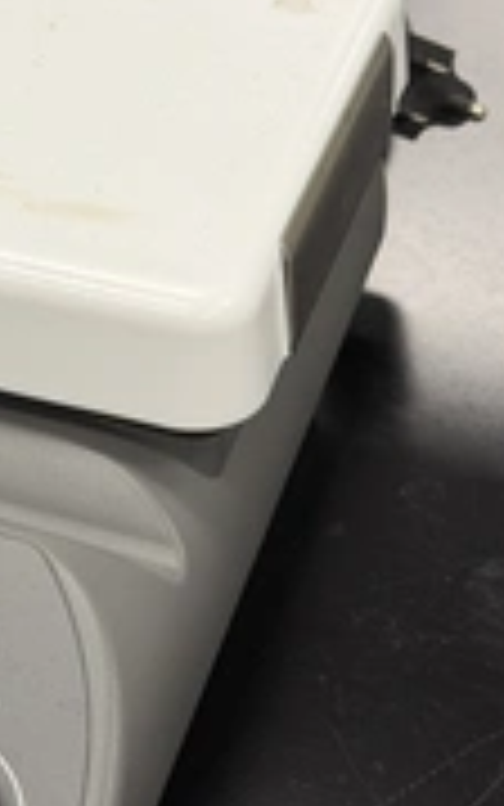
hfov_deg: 11.3
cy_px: 383
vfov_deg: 18.3
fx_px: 2503
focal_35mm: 114
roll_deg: -1.1
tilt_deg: -39.1
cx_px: -112
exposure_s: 1/60
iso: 64
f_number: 1.78
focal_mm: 6.76
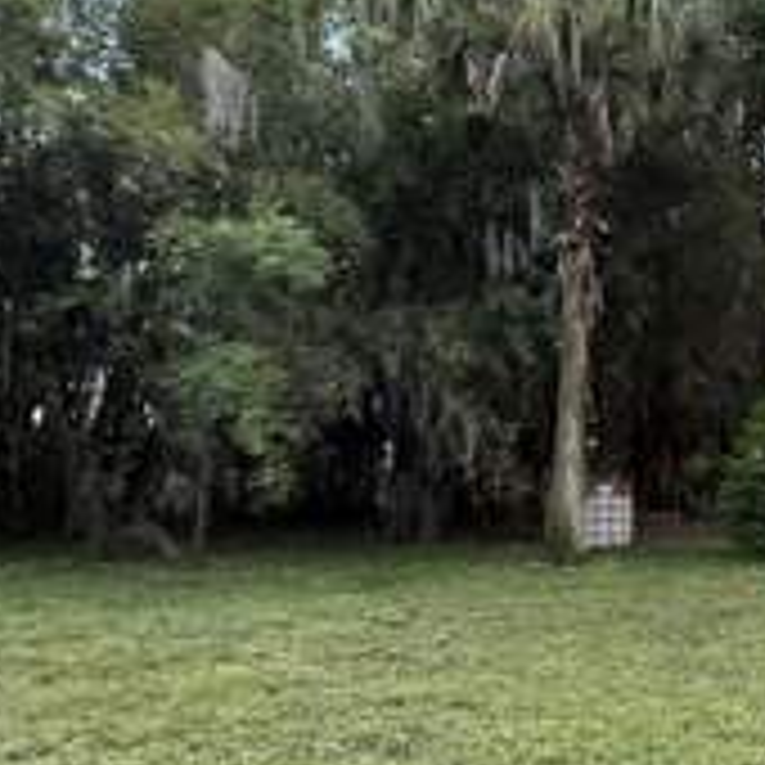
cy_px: 470
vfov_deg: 46.9
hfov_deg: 39.3
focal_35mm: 35
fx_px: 875
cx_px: 828
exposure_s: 1/99
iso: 160
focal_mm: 2.22
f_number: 2.2
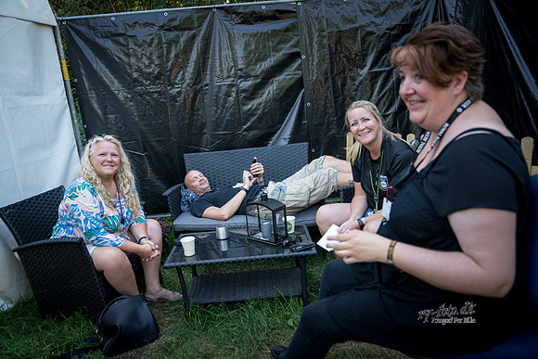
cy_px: 180
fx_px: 389
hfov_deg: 69.4
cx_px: 269
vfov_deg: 49.6
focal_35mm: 26
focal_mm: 26
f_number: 2.8
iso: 1600
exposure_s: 1/1250
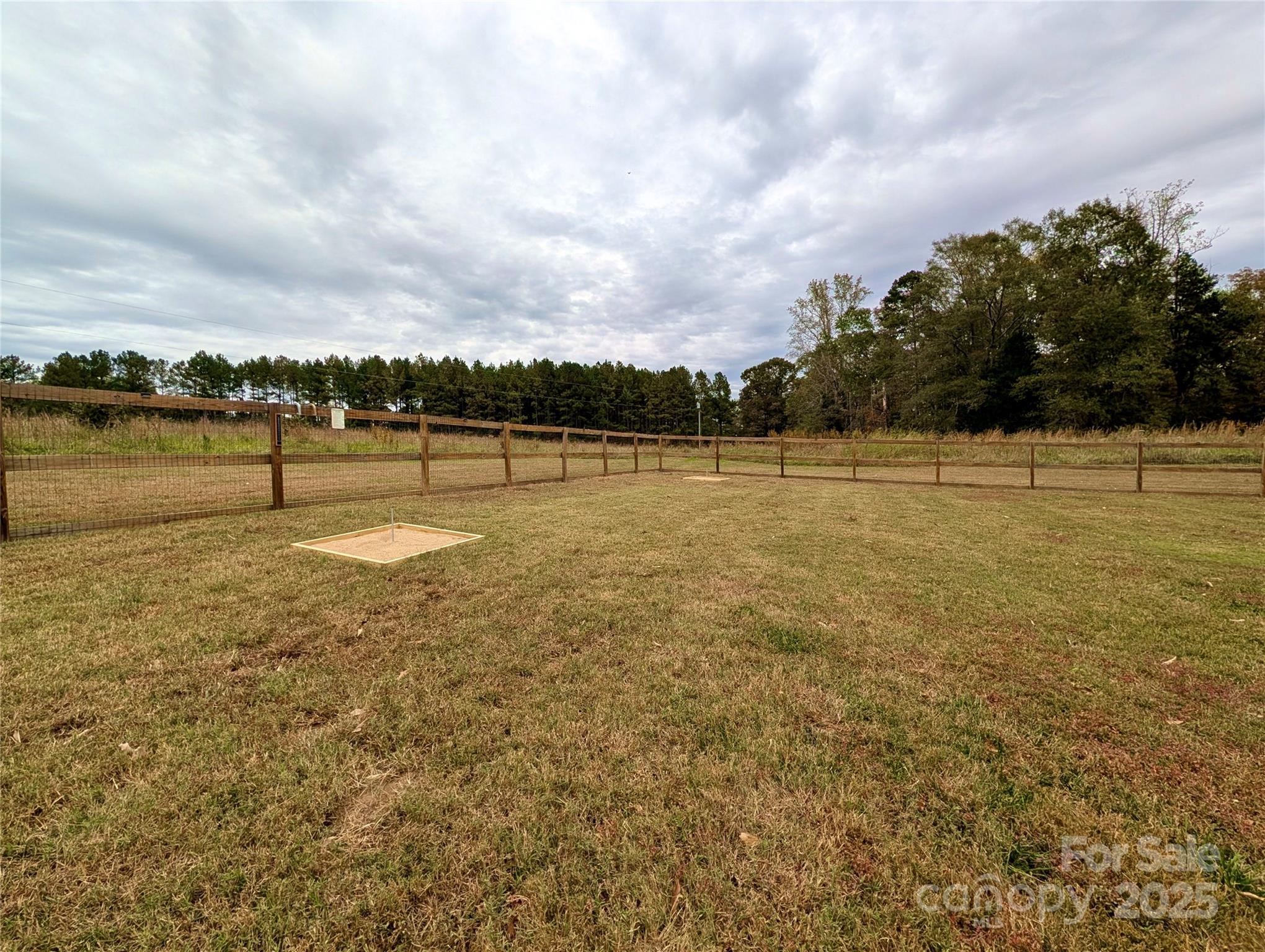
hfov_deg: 110.5
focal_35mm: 12
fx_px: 439
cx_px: 632
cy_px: 476
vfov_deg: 94.6
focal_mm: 2.02
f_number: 1.7
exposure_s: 1/2092
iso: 51
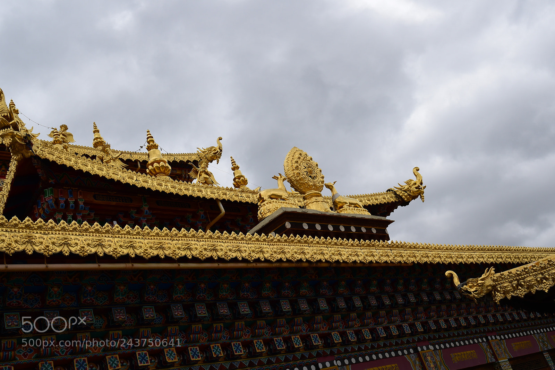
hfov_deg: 51.3
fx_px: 578
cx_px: 278
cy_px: 185
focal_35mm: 38
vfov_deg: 35.5
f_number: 9
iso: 200
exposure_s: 1/250
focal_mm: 25
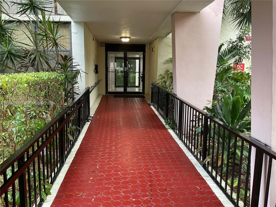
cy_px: 104
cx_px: 138
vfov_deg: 48.2
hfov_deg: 61.7
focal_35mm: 29
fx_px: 231
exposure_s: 1/60
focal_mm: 3
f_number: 1.8
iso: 80
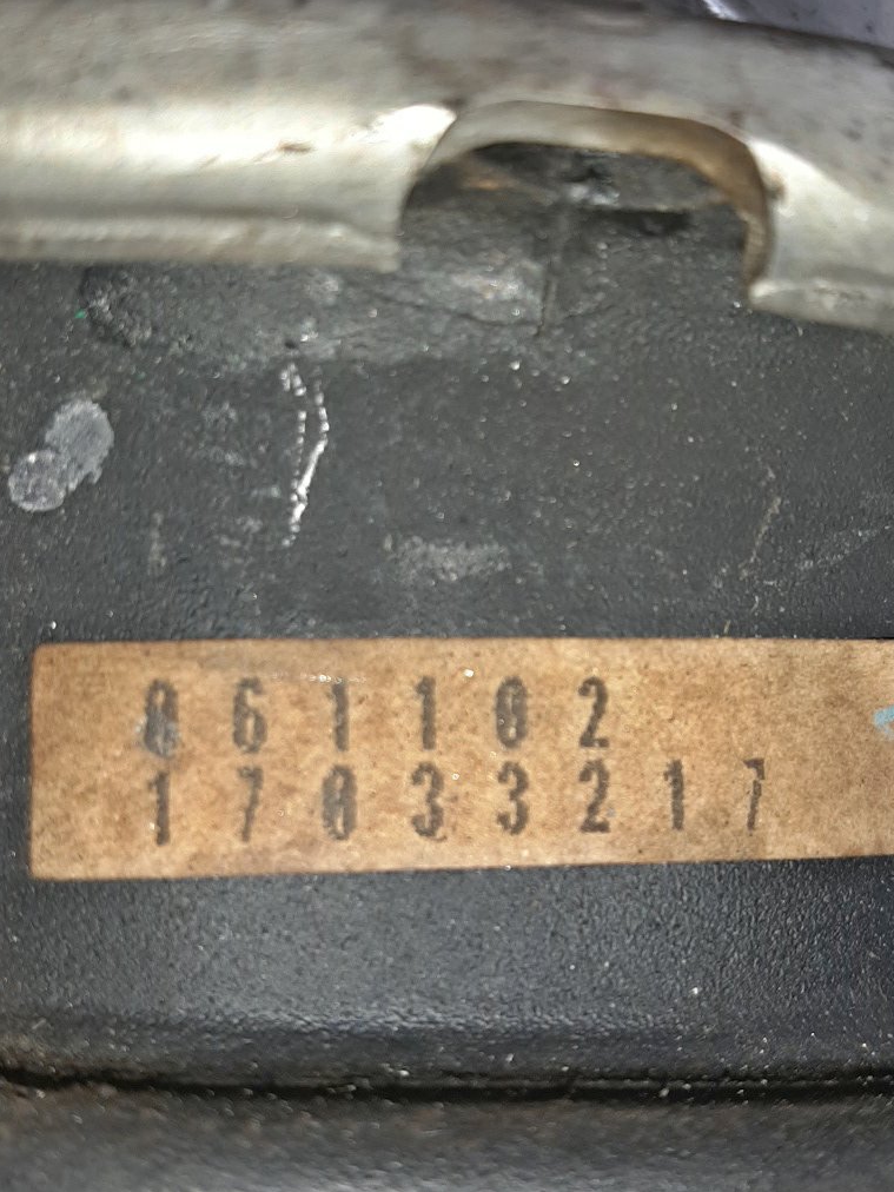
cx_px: 541
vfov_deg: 50.1
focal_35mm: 37
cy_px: 638
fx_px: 1274
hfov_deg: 38.5
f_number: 1.7
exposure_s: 1/100
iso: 58
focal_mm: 3.93
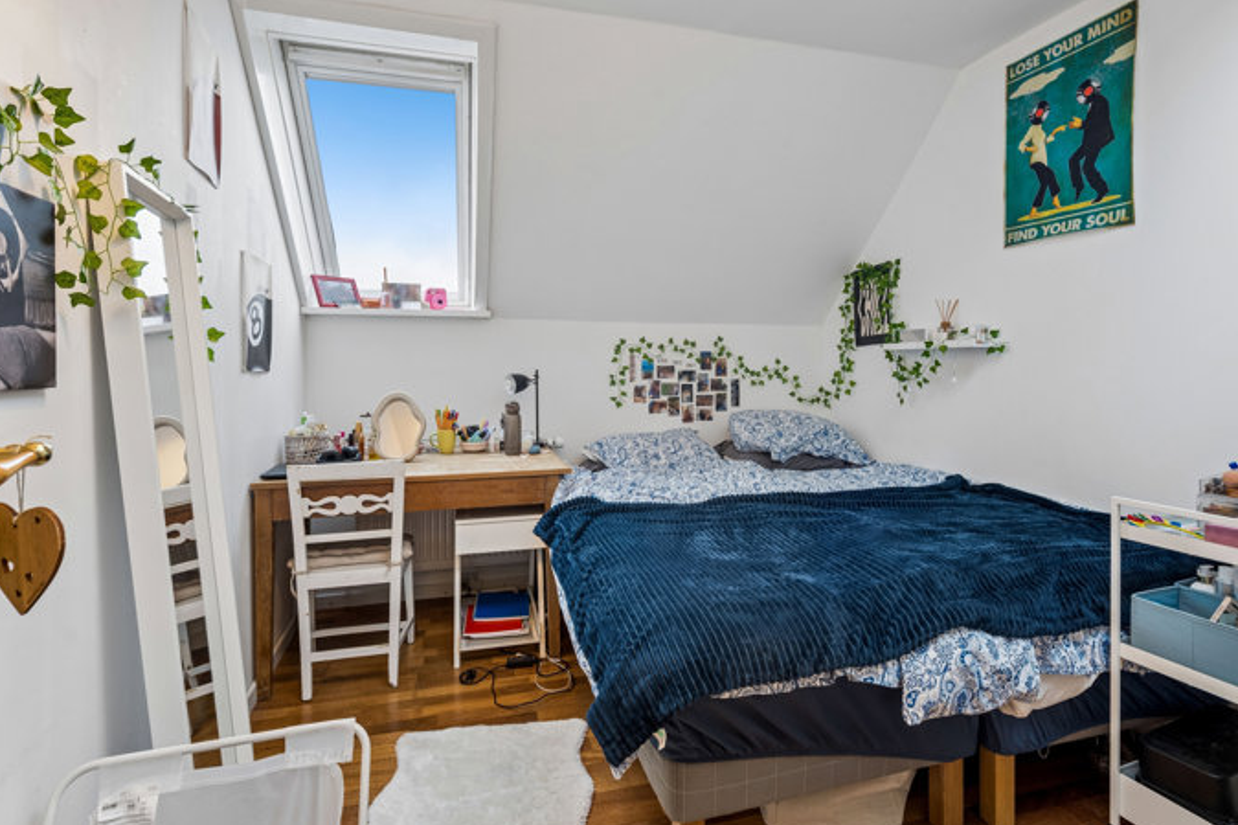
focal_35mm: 19
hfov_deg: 86.9
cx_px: 636
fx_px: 653
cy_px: 370
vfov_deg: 64.4
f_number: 9
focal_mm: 16
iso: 160
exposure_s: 1/5
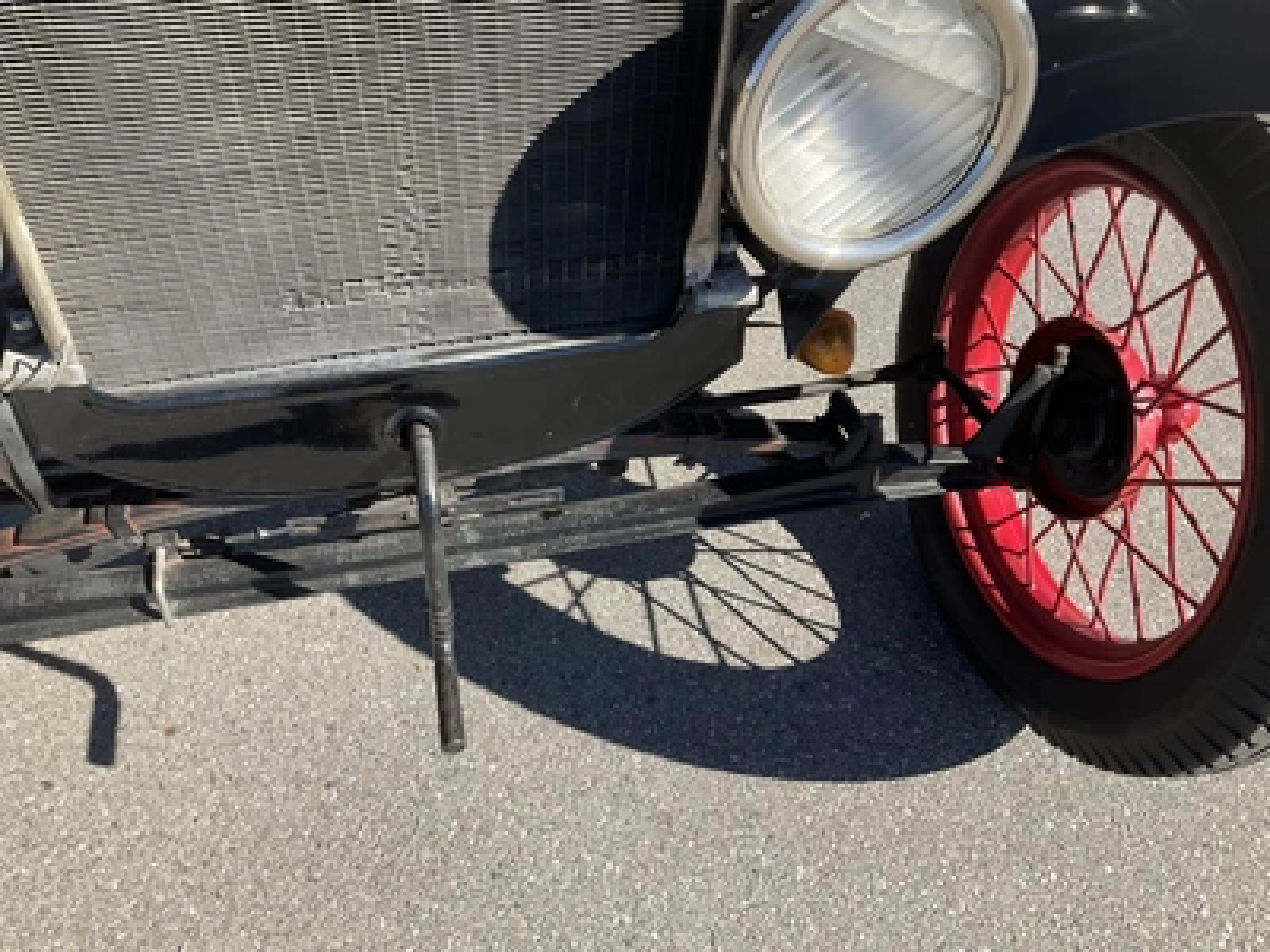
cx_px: 635
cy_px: 476
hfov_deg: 61.7
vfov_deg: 48.2
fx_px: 1064
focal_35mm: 29
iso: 25
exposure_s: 1/829
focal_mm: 3
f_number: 1.8
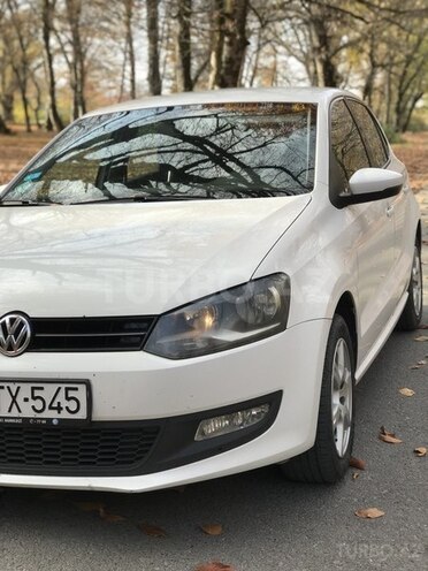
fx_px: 940
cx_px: 214
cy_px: 286
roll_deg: -2.9
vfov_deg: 33.8
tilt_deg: -9.1
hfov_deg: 25.7
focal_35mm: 57
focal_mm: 6.6
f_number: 2.8
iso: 20
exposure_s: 1/187
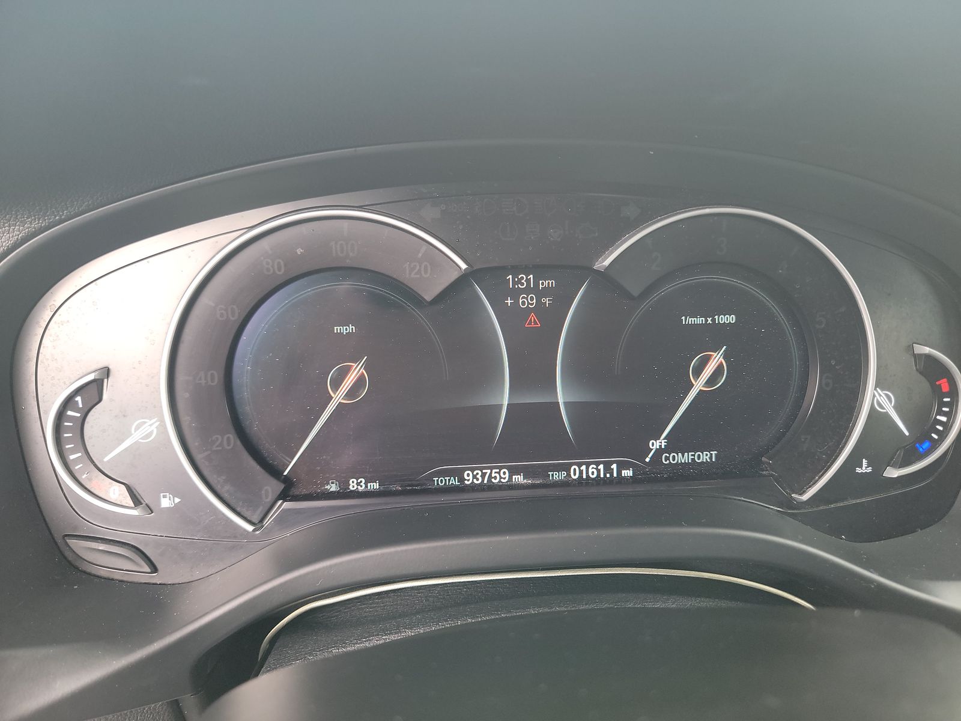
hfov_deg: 71.6
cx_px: 480
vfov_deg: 56.8
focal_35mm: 24
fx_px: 666
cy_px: 360
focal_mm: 6.7
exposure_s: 1/59
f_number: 1.8
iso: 199
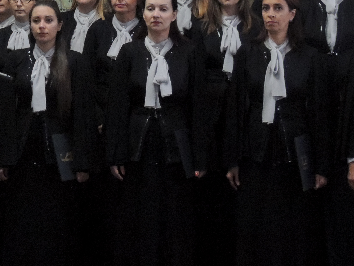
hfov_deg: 16.7
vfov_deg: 12.8
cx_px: -10
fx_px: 1176
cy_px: 62
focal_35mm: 115
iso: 1600
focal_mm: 8.9
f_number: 3.6
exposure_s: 1/60
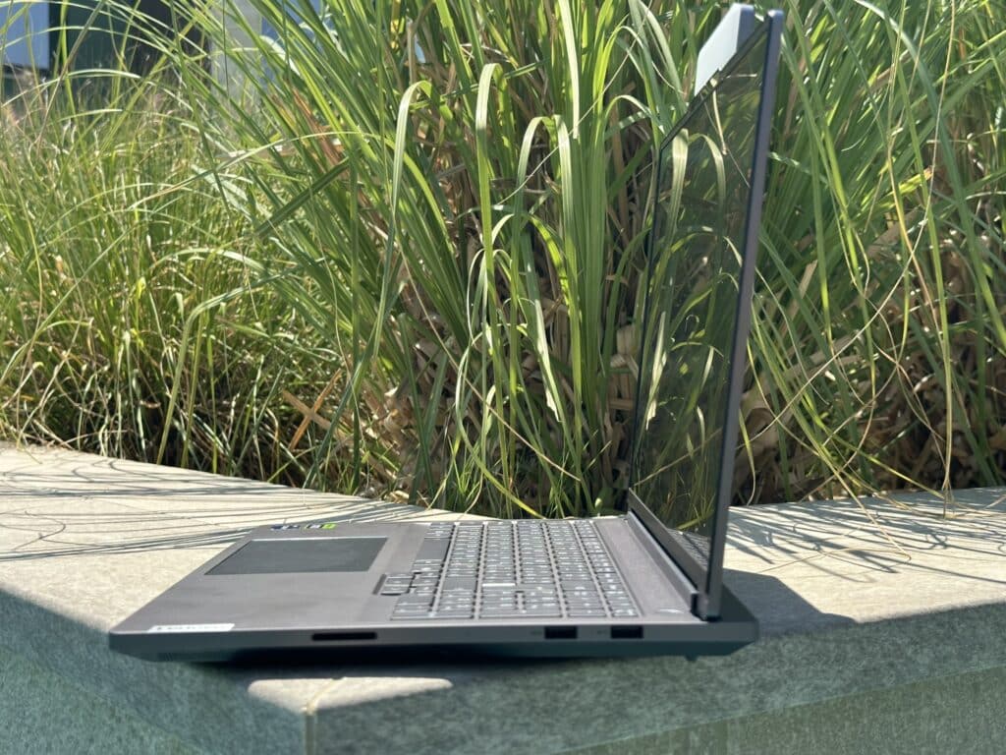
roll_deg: -1.7
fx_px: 1395
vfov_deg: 30.3
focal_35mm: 48
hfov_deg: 39.7
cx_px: 503
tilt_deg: -1.7
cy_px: 378
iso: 64
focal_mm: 6.86
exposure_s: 1/2114
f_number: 1.78
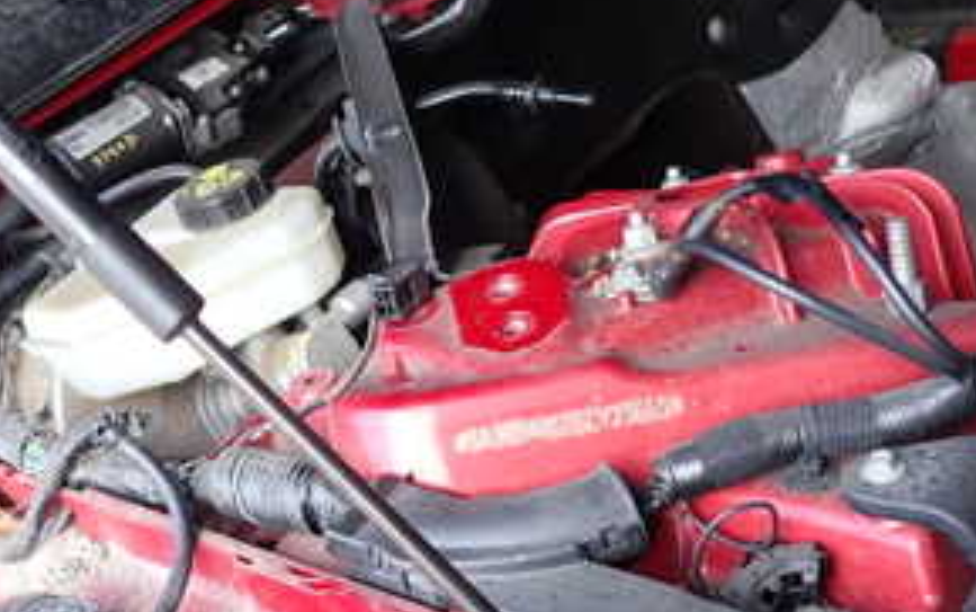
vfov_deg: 23.6
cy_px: 301
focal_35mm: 55
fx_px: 1464
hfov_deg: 35.6
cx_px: 192
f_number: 2
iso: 100
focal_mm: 4.5
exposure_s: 1/100
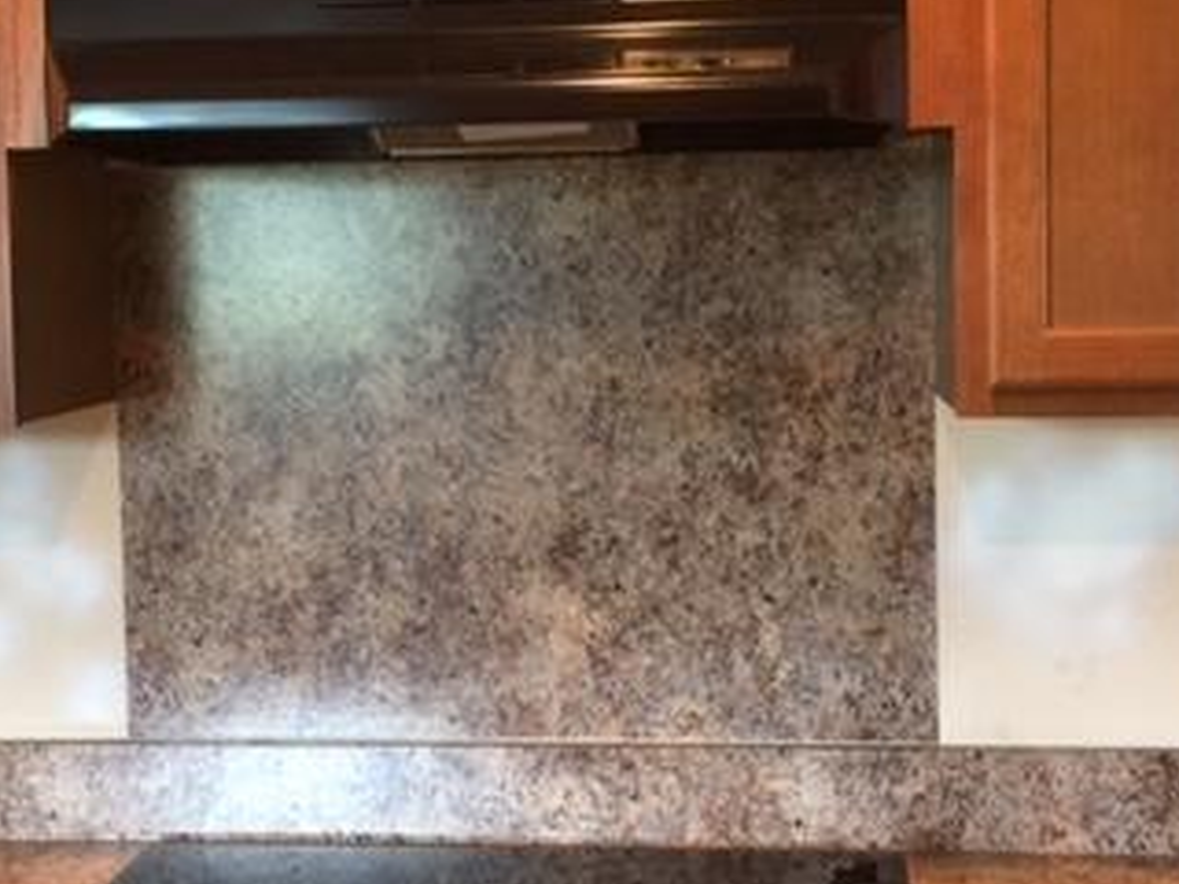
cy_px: 383
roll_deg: +0.0
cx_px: 523
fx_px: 1975
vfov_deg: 25.2
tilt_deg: -3.8
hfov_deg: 33.2
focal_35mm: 58
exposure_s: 1/15
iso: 125
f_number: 2.2
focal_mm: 4.15
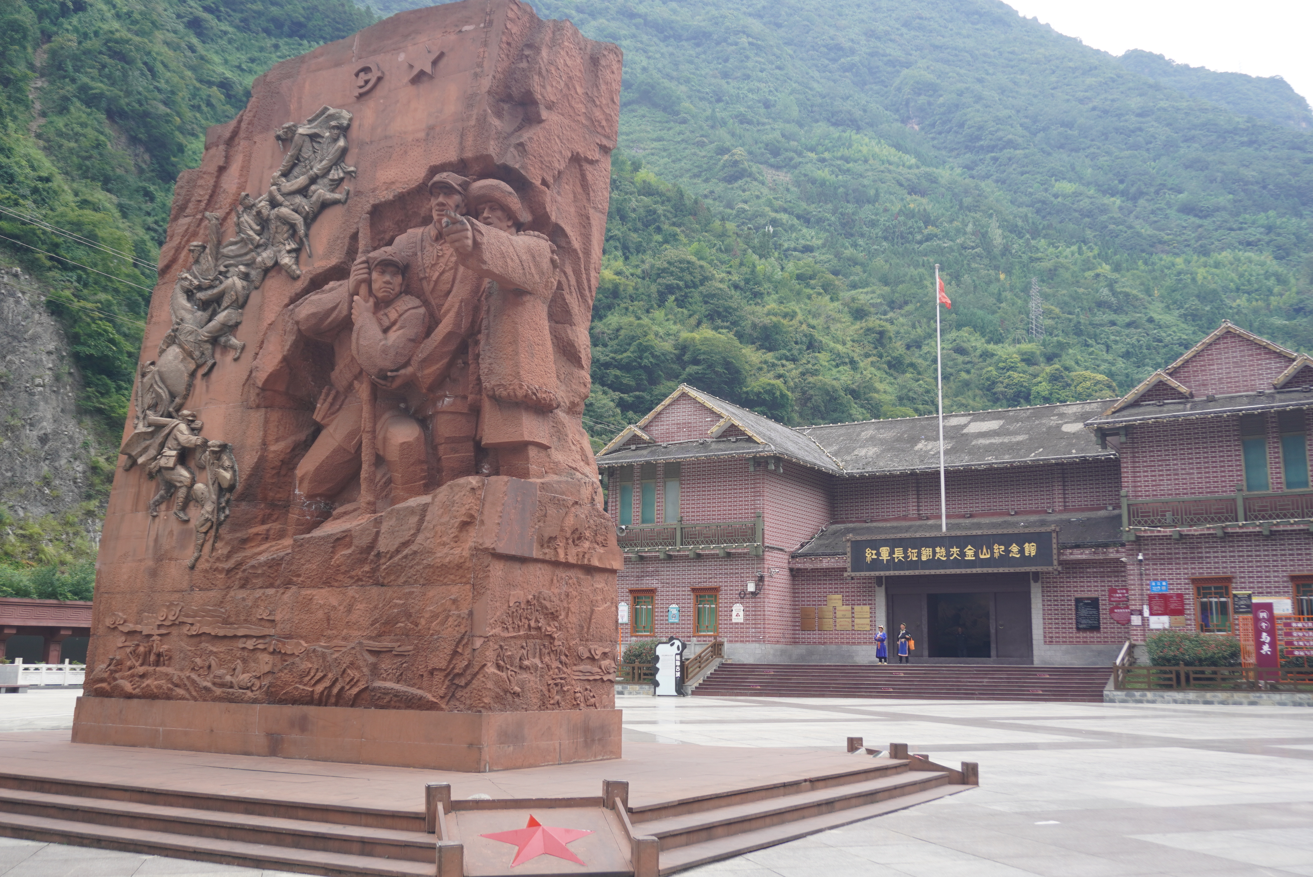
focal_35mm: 34
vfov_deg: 38.4
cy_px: 438
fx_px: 1259
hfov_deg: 55.1
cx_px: 656
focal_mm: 23
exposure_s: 1/200
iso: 125
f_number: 4
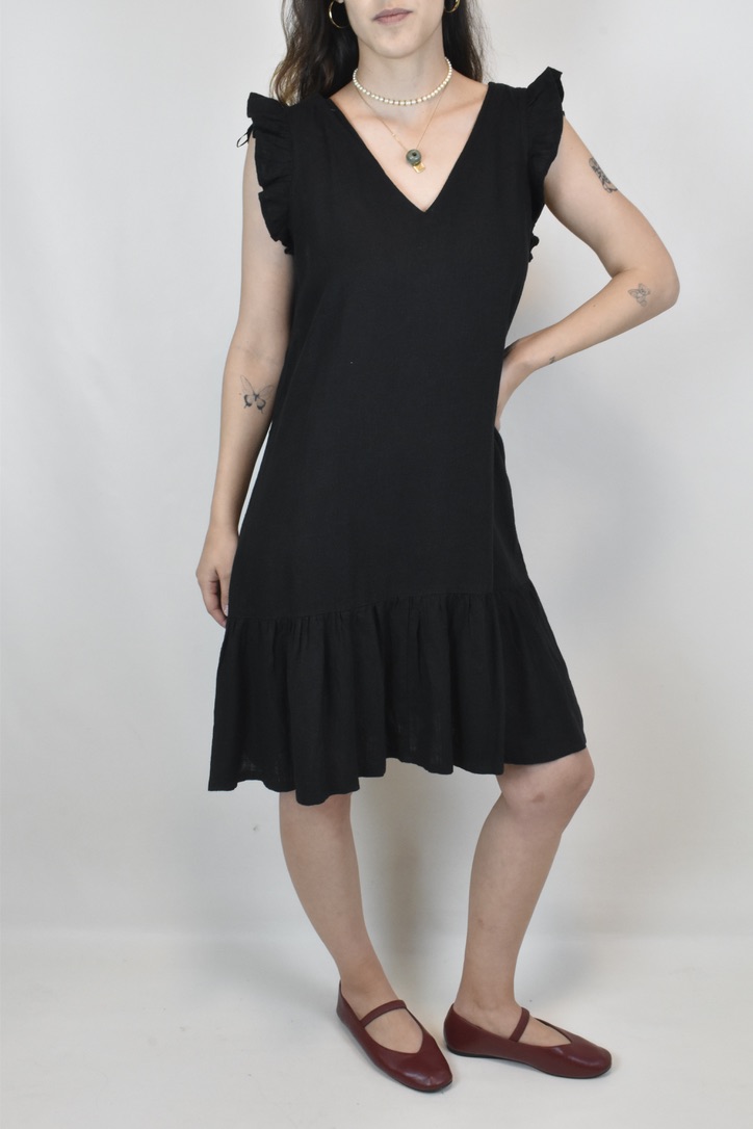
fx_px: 1271
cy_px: 564
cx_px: 376
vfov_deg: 47.9
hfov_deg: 33.0
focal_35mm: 40
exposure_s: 1/30
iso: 1600
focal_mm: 27
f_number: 18
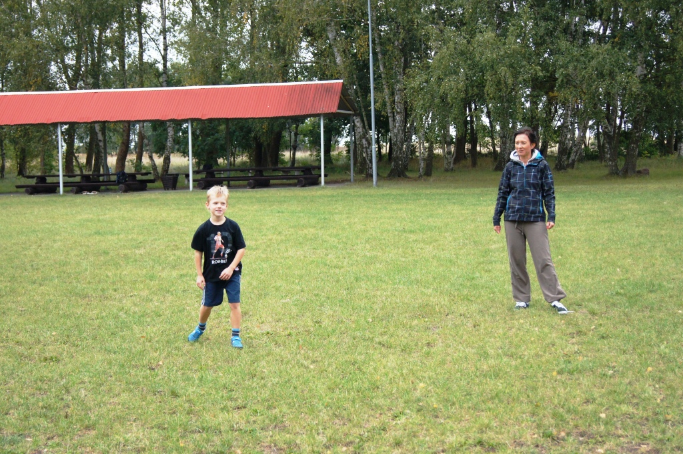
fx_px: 1137
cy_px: 227
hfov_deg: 33.4
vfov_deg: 22.6
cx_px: 342
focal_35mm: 60
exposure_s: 1/1250
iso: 1600
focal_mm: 40
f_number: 5
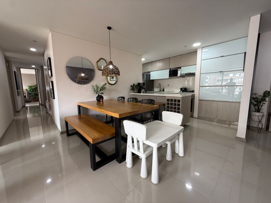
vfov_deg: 85.7
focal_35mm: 14
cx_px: 136
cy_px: 102
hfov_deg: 102.1
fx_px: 110
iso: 200
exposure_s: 1/99
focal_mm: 2.22
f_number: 2.2
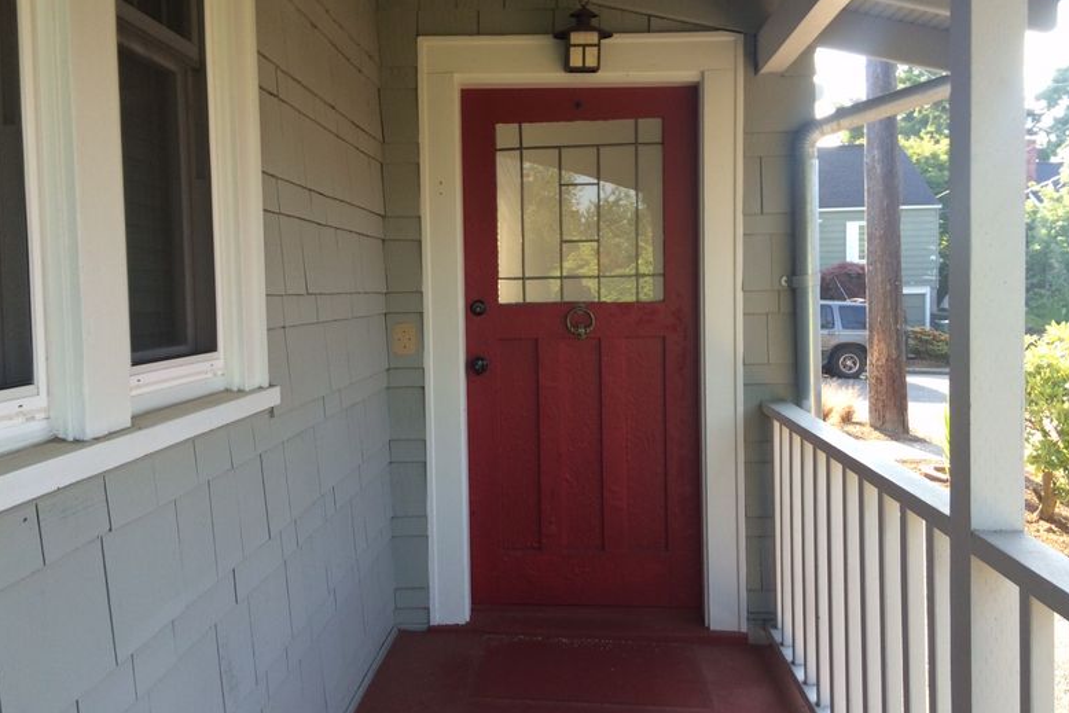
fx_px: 921
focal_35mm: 31
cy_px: 335
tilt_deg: -2.0
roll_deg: +3.2
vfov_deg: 42.3
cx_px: 524
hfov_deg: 60.3
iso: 40
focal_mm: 4.15
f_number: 2.2
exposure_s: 1/120
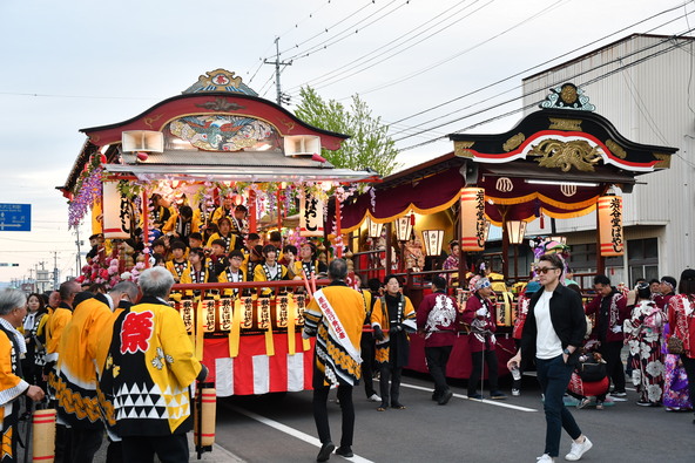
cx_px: 348
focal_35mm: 48
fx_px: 927
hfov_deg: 41.1
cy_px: 232
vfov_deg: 28.1
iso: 1000
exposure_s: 1/500
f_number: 4
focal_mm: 32
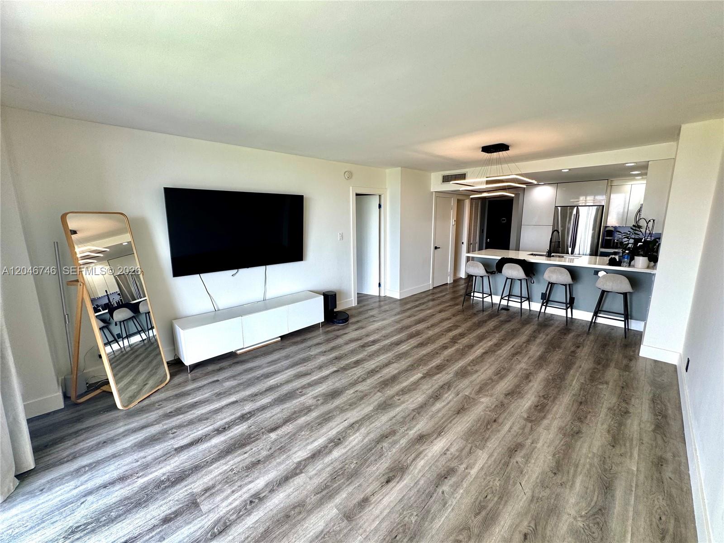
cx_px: 362
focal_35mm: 14
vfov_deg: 85.7
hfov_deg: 102.1
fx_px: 293
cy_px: 272
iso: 64
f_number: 2.2
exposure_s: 1/120
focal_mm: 2.22
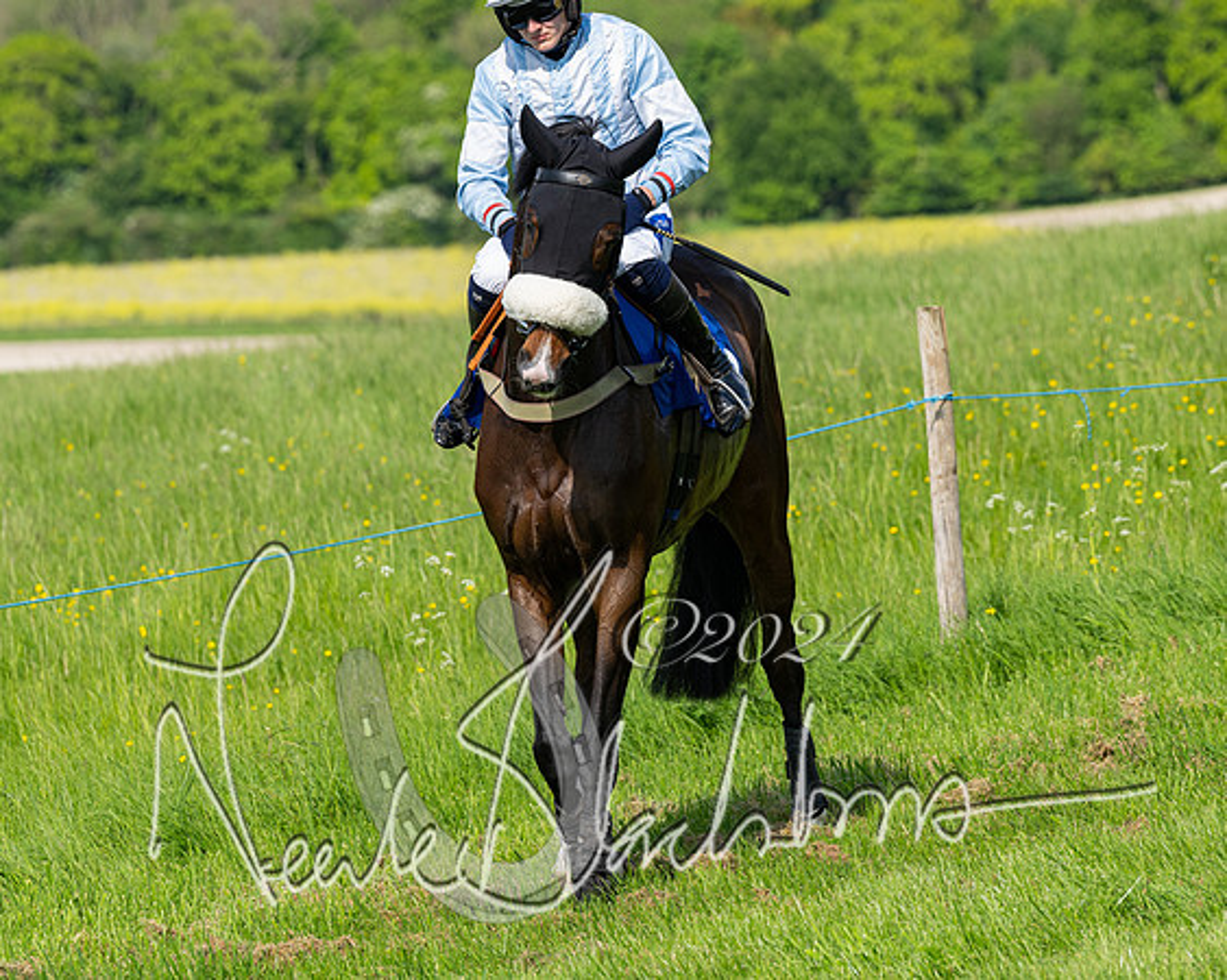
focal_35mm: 243
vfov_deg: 6.4
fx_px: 8834
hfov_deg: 7.9
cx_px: 584
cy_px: 482
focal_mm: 160
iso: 200
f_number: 5
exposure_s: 1/1000
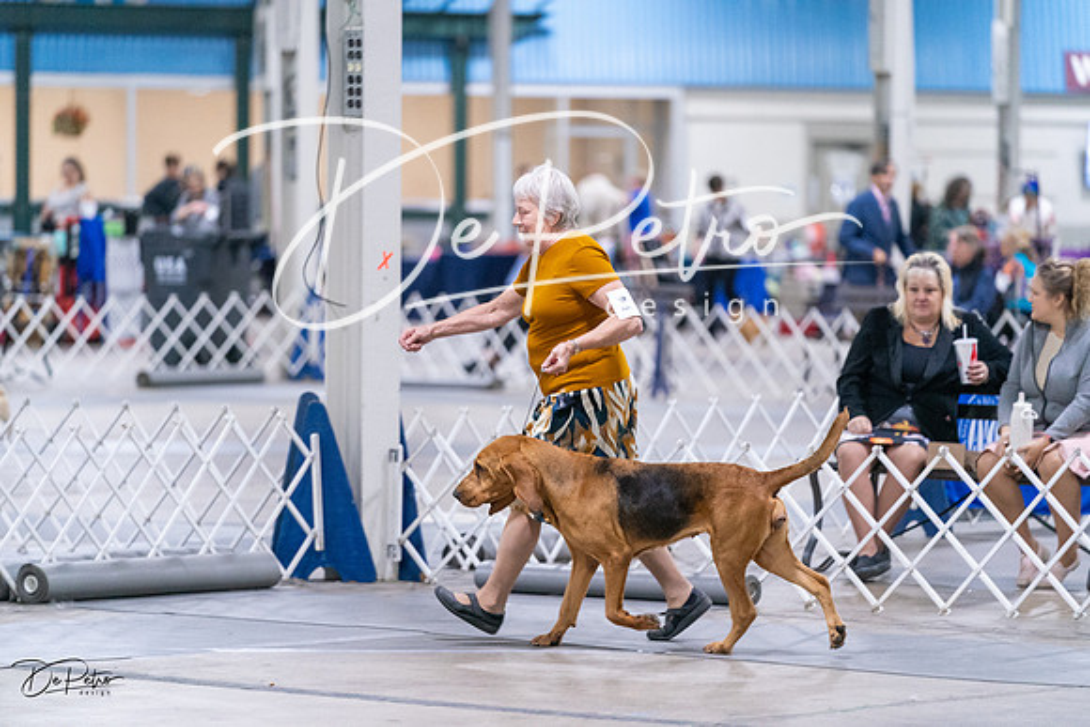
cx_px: 545
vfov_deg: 7.5
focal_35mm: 184
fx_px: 5572
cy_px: 364
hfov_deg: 11.2
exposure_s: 1/250
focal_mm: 184
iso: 6400
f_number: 2.8
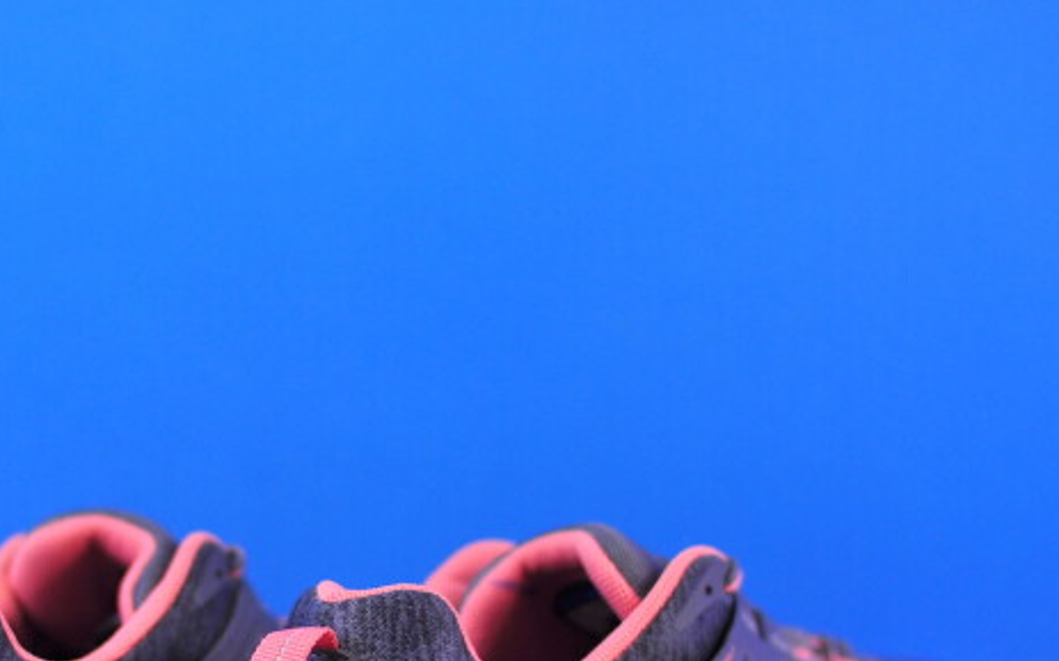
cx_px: 350
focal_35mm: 132
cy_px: 543
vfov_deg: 9.9
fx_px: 3808
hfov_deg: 15.8
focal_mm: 50
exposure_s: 1/320
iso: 250
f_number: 2
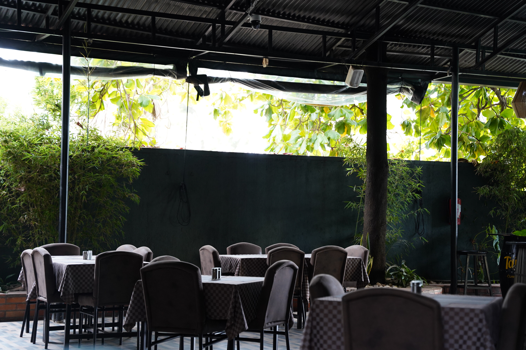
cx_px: 263
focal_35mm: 62
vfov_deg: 21.9
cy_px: 175
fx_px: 905
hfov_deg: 32.4
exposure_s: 1/160
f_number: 2.8
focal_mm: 62
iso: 1600
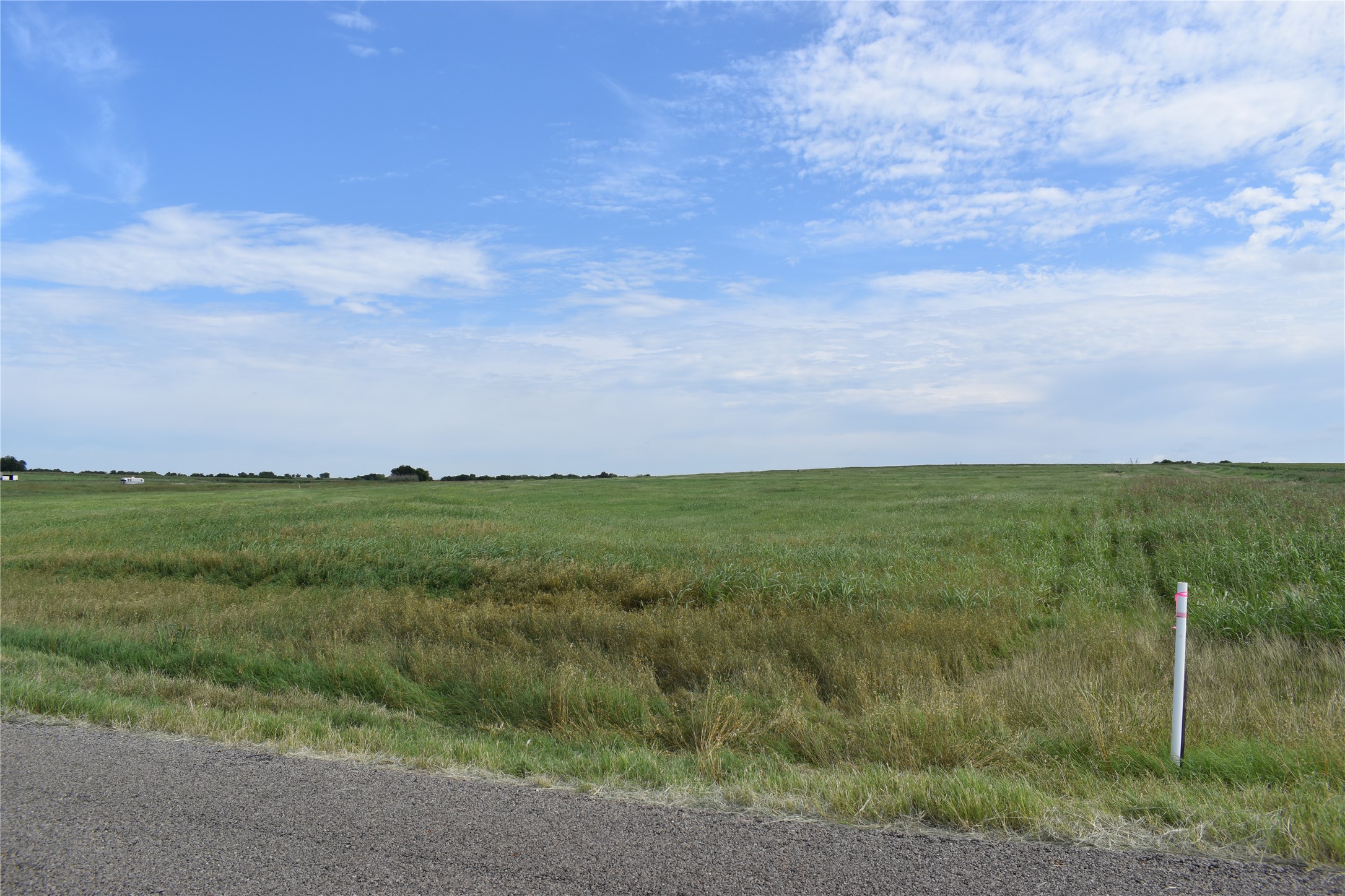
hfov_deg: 67.4
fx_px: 1009
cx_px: 672
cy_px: 448
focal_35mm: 27
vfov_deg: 47.9
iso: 100
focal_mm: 18
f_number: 9
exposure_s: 1/320
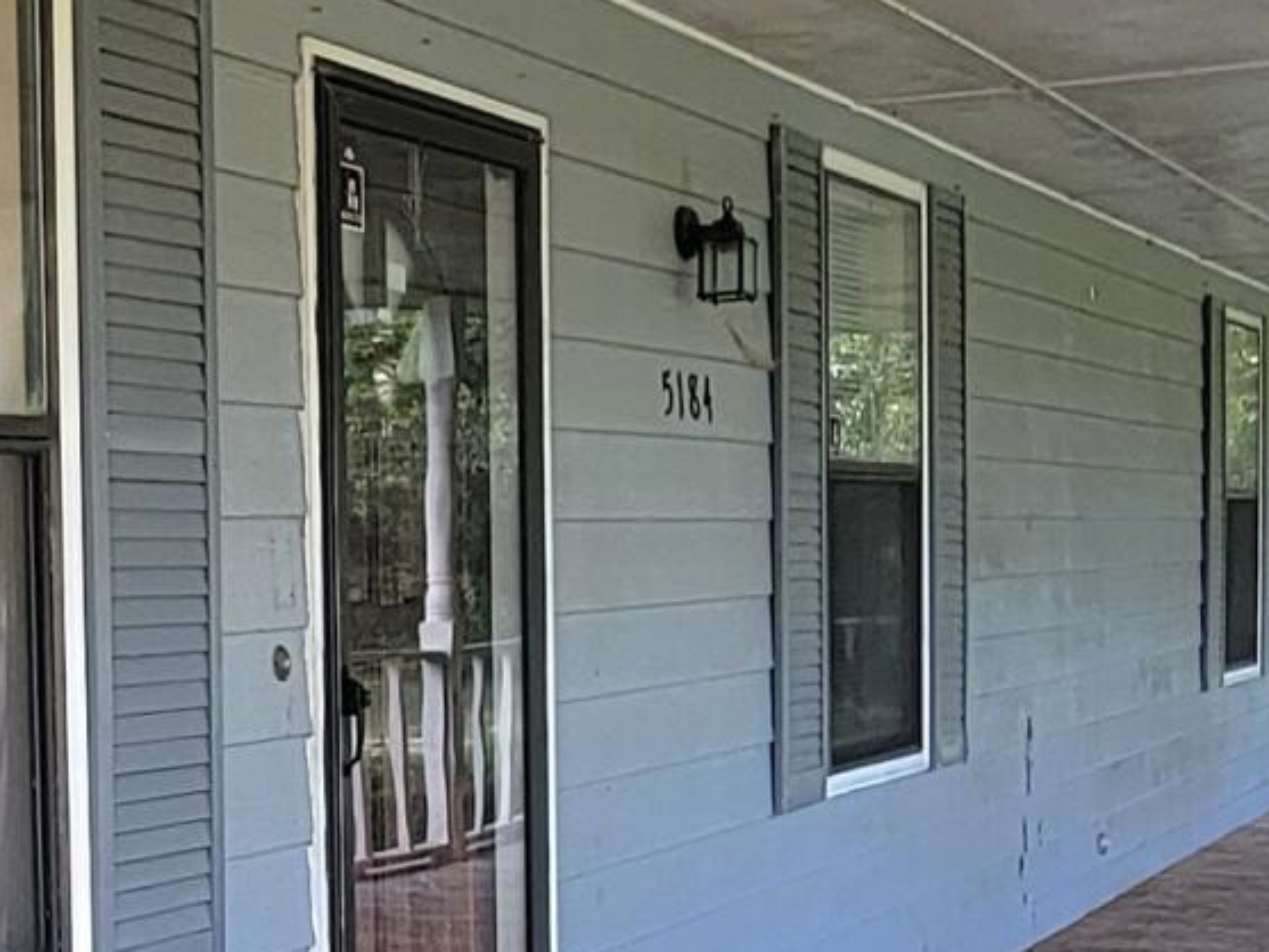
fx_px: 2567
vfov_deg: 20.8
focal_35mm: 70
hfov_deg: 27.1
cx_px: 226
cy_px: 754
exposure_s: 1/130
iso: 50
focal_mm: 2.2
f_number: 2.2
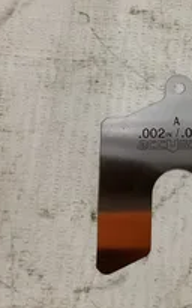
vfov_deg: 32.0
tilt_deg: -78.4
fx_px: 536
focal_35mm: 64
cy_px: 155
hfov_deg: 19.9
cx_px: 170
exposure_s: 1/50
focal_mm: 3.3
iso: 250
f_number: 2.4
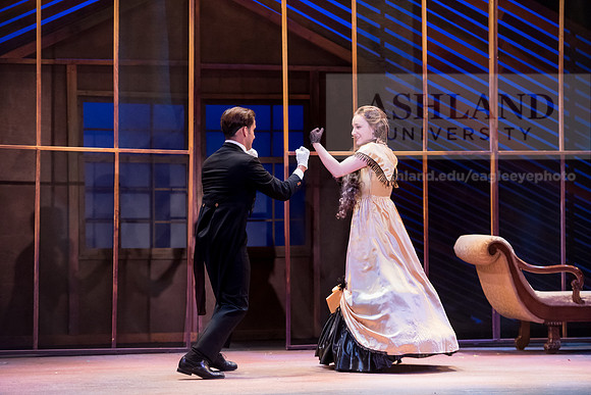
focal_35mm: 125
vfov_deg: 11.0
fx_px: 2052
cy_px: 198
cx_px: 296
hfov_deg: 16.4
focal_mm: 125
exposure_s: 1/320
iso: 5000
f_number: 2.8
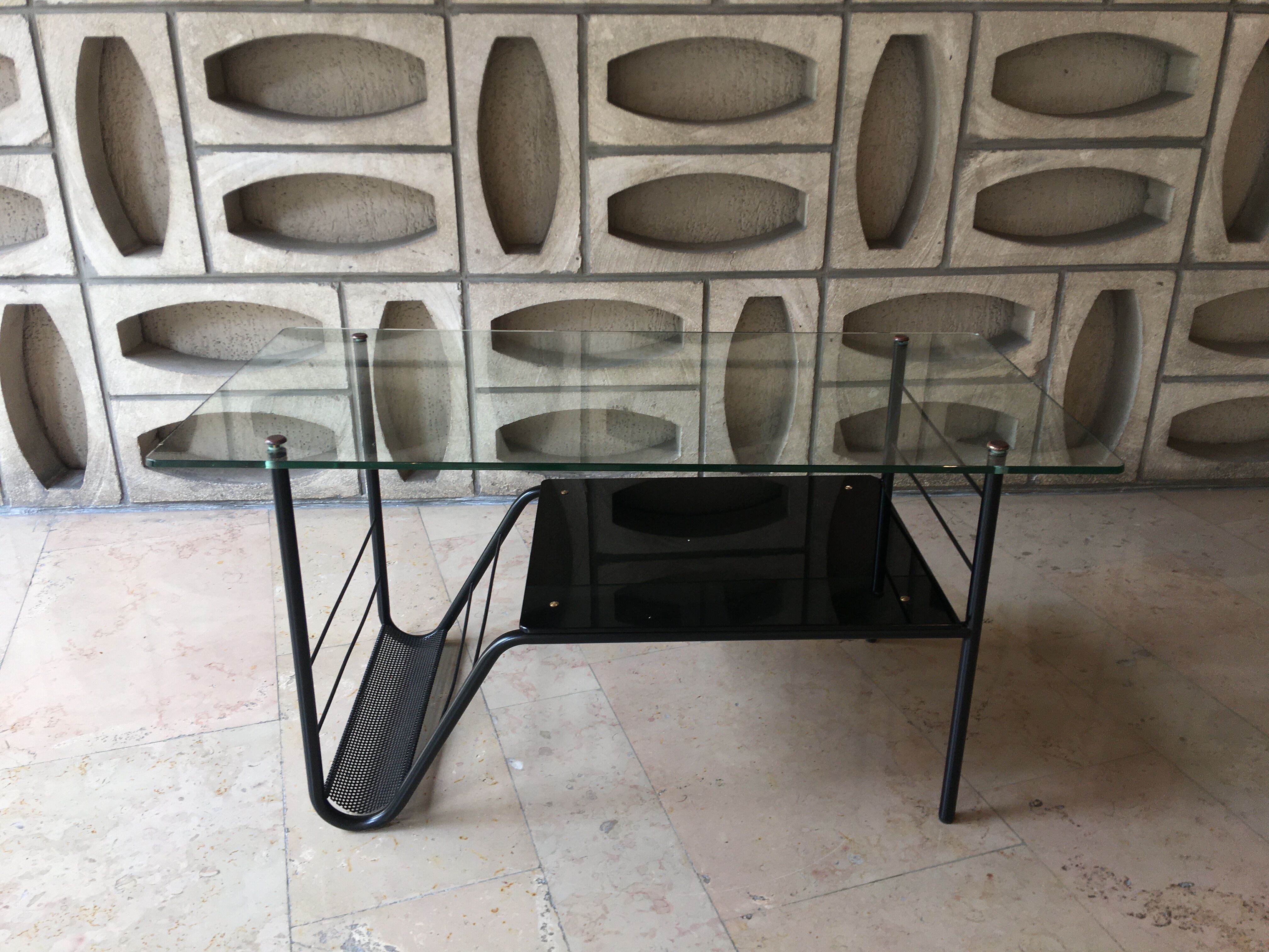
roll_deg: -0.8
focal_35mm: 29
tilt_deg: -21.5
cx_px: 634
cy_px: 476
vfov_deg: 48.2
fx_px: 1063
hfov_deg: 61.7
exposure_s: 1/50
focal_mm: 4.15
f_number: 2.2
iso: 32
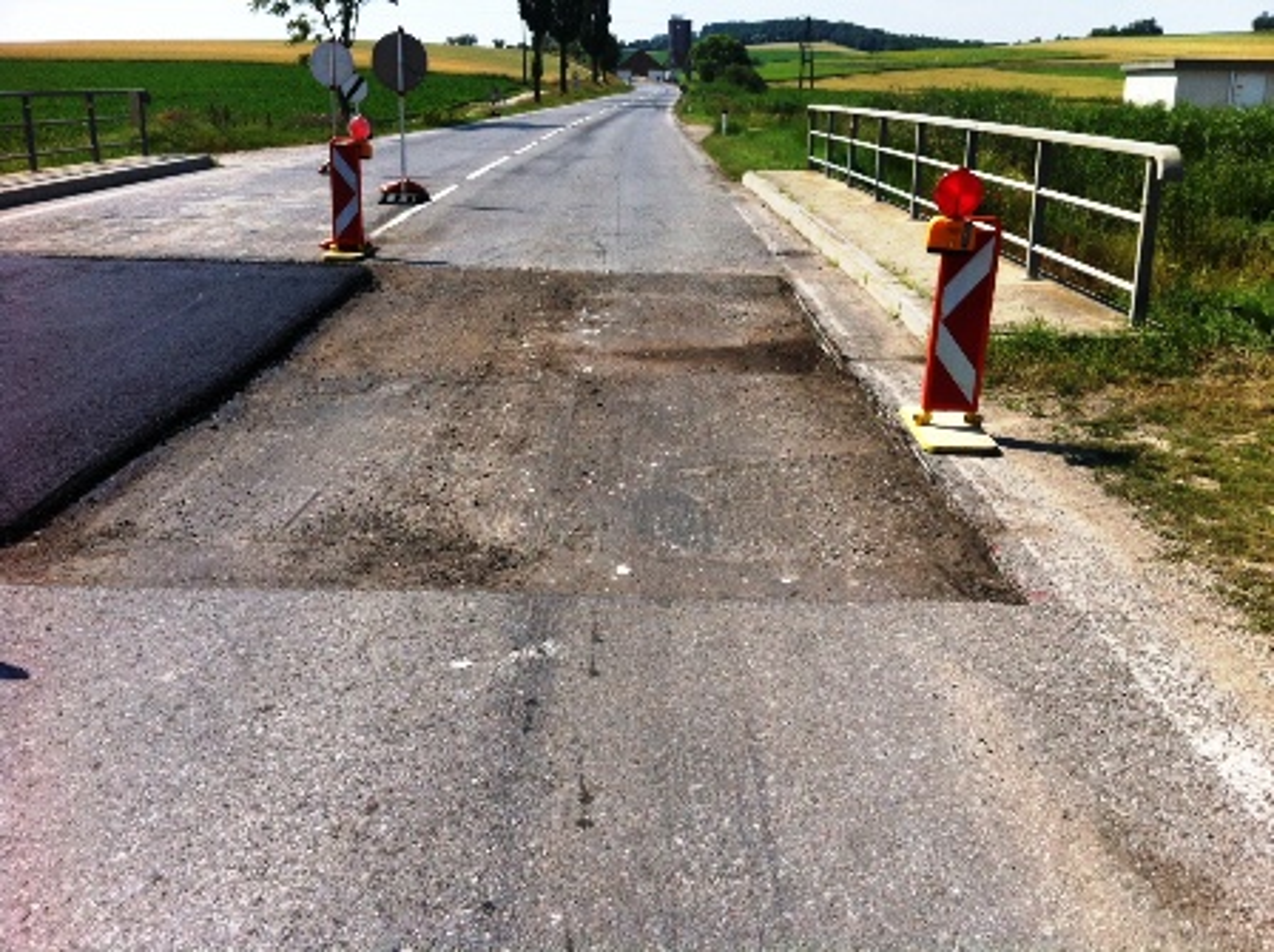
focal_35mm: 35
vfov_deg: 40.6
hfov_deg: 52.7
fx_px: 1287
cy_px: 476
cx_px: 637
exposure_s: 1/1588
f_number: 2.8
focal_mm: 3.85
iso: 80
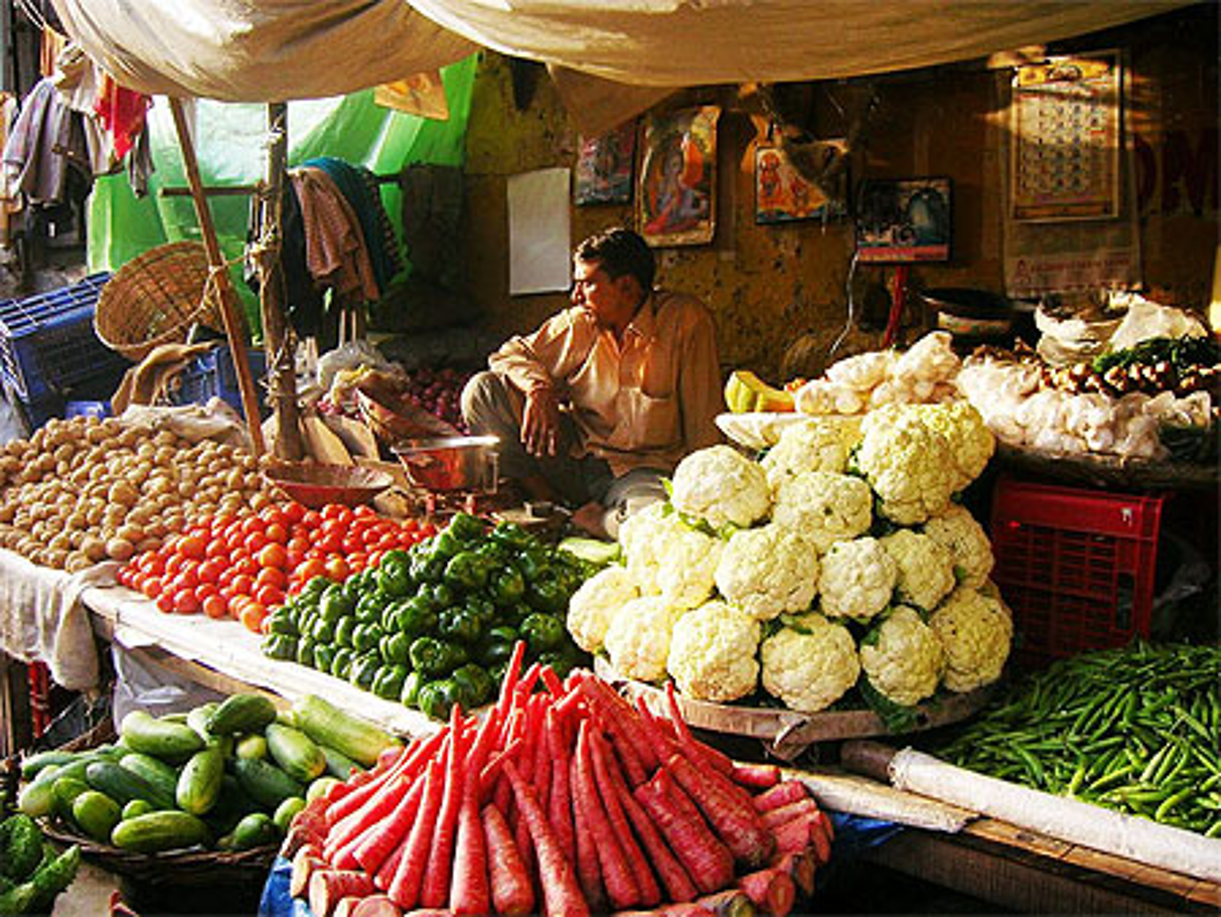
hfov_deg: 53.9
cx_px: 610
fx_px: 1200
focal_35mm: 34
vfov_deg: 41.8
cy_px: 458
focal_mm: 5.7
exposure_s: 1/110
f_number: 2.9
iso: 50
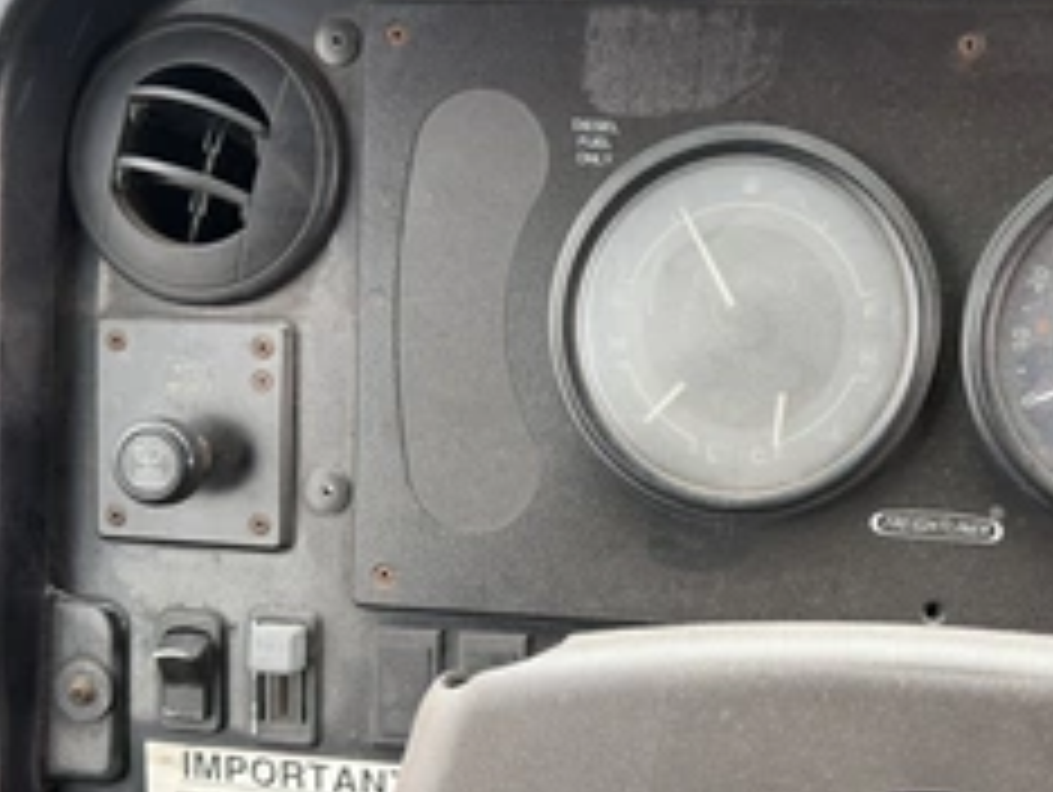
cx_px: 742
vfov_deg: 35.1
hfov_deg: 44.7
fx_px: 1248
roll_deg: +0.4
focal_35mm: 41
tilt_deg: -34.2
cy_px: 468
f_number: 1.78
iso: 200
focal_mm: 6.76
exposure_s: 1/83
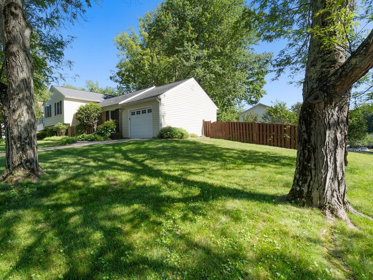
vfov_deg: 71.6
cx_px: 155
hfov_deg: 87.0
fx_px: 194
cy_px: 142
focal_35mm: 18
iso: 200
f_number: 8
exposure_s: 1/160
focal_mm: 16
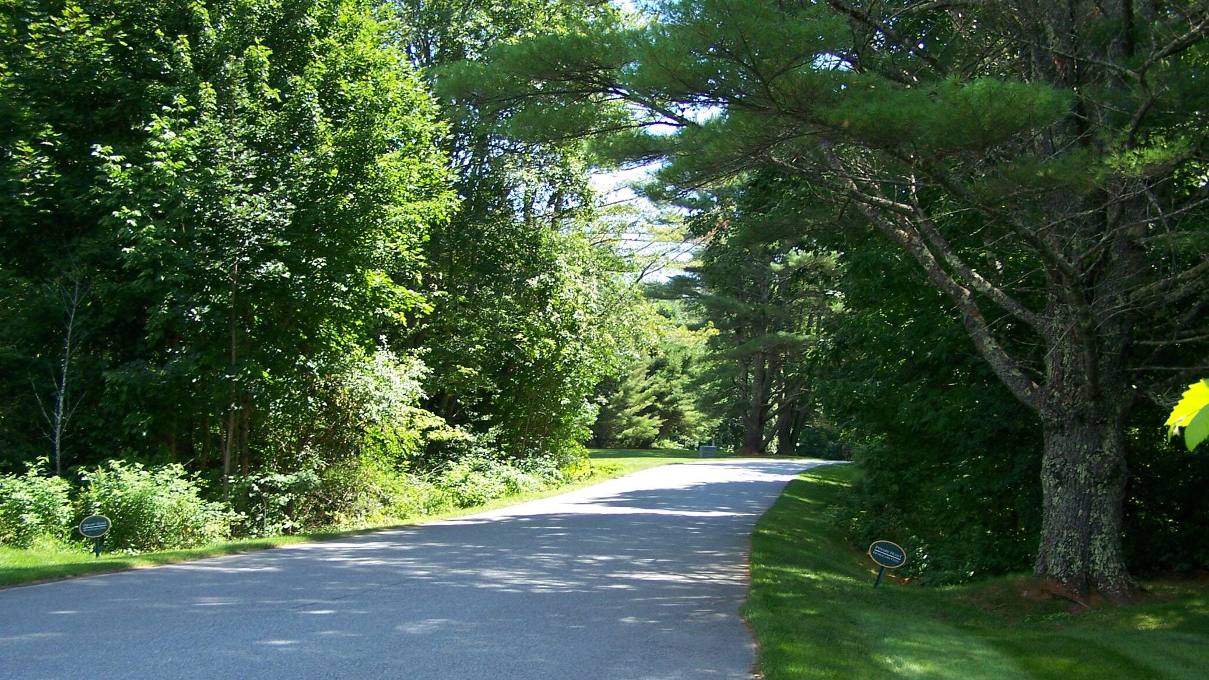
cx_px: 637
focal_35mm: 46
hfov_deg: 44.6
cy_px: 430
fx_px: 1474
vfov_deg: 25.9
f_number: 2.8
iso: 80
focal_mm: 6.3
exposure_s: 1/320
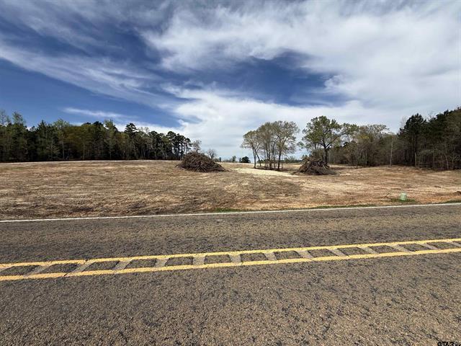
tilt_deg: -1.3
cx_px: 230
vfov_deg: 85.7
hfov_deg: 102.1
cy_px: 173
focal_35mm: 14
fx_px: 186
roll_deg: -0.4
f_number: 2.2
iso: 50
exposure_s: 1/3891
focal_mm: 2.22
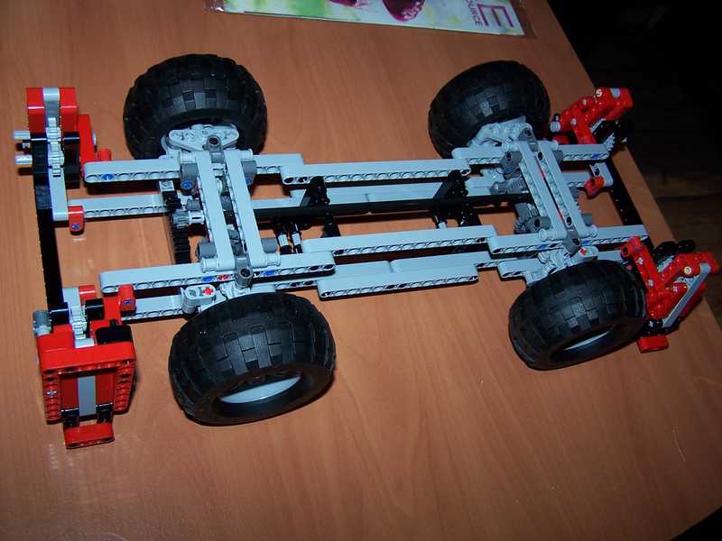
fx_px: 793
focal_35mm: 38
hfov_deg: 49.0
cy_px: 270
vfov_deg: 37.7
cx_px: 361
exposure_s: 1/60
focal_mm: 6.3
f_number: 2.8
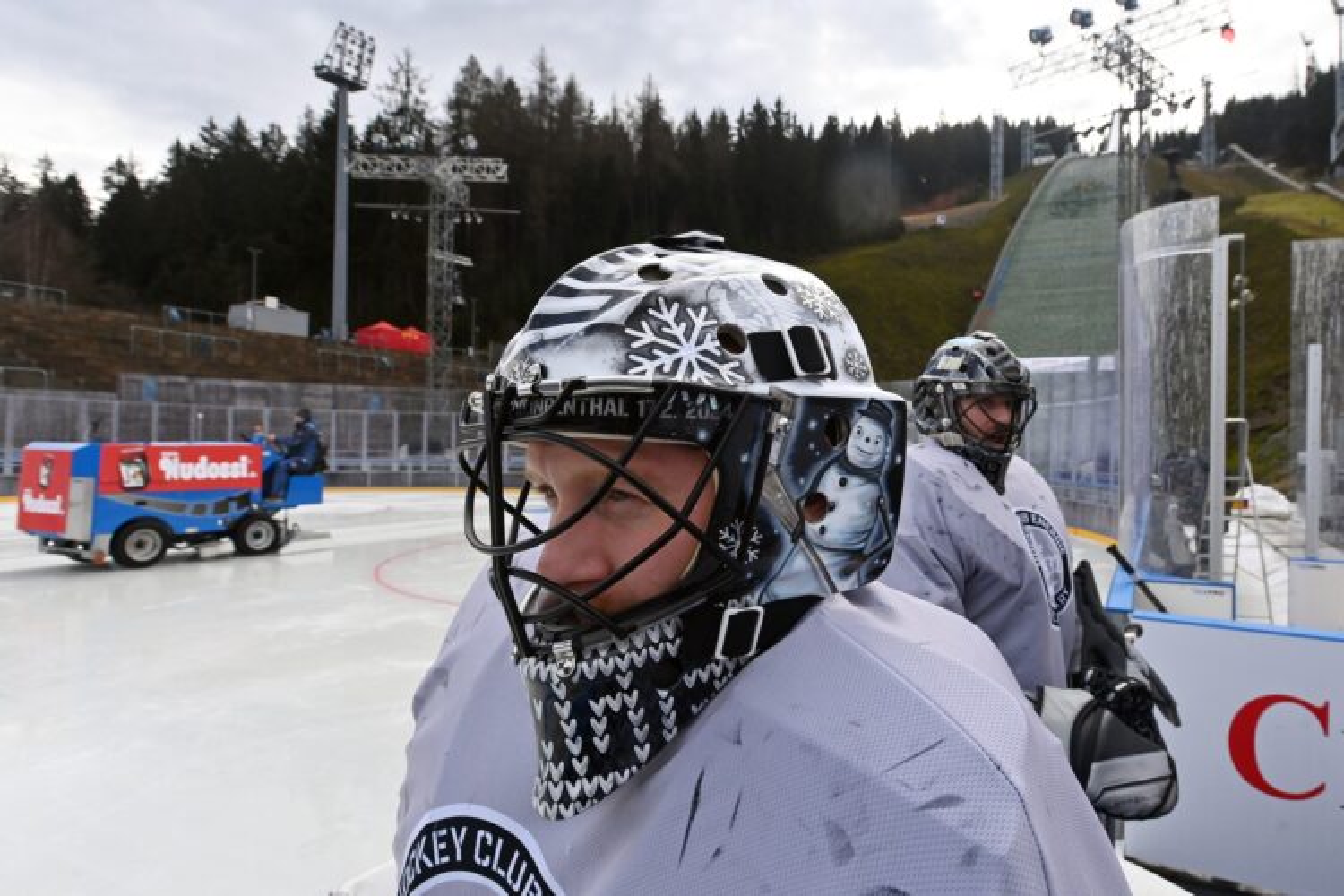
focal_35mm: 17
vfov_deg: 70.4
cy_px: 448
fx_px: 635
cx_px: 672
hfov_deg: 93.3
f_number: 10
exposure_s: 1/2000
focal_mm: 17
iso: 1250
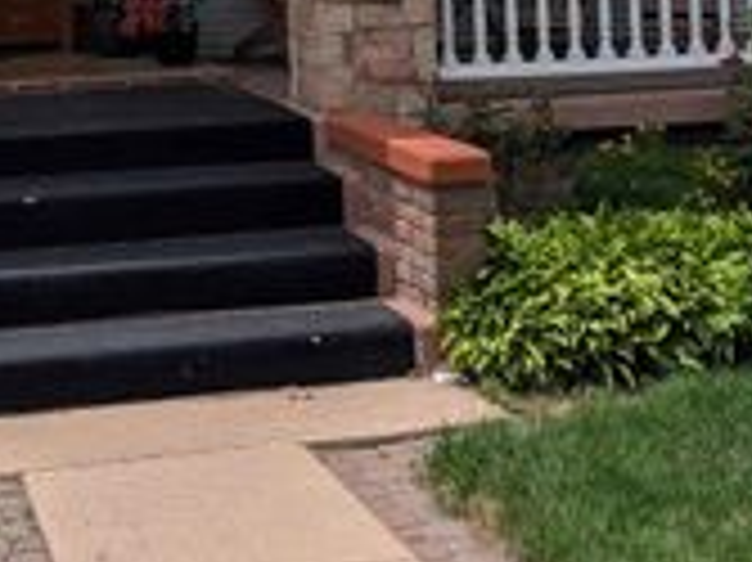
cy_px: -211
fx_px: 1563
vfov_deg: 18.6
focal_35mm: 72
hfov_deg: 26.8
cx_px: 207
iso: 19
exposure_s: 1/1645
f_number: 1.68
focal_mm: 6.9
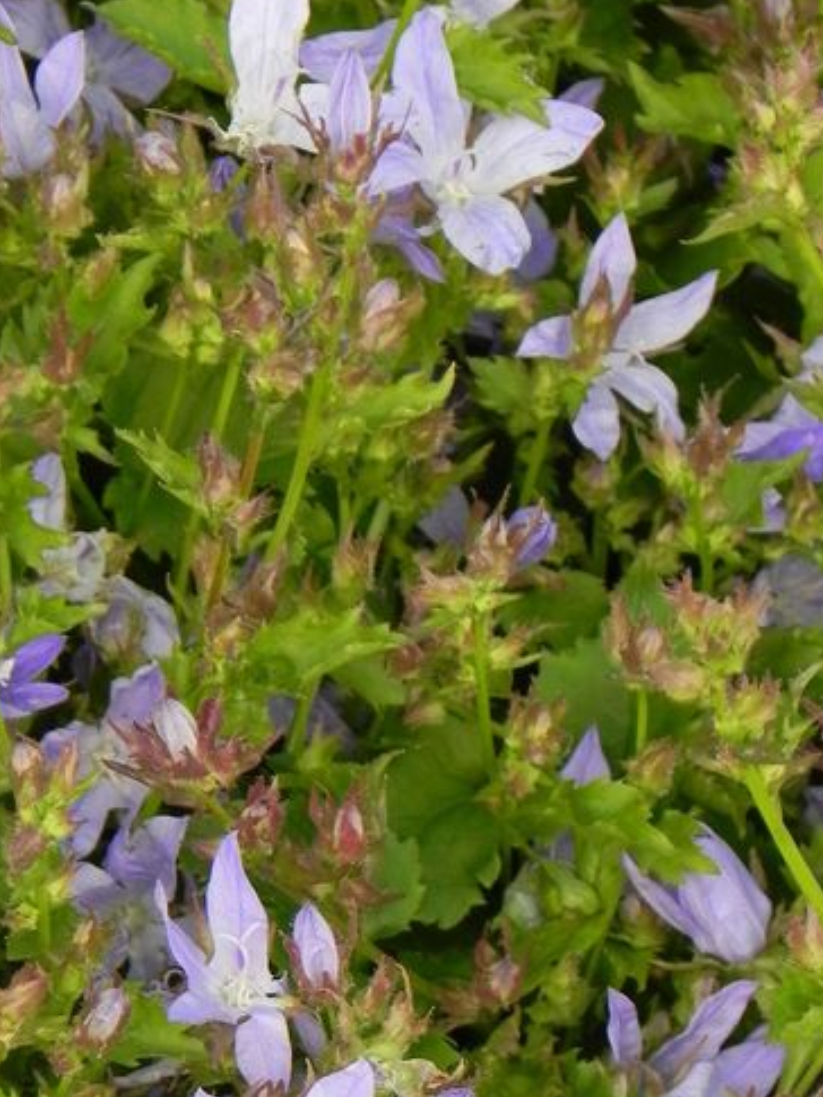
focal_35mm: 480
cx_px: 231
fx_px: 15209
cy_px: 844
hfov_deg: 3.1
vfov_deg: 4.1
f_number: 5
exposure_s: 1/250
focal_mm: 51.8
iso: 160
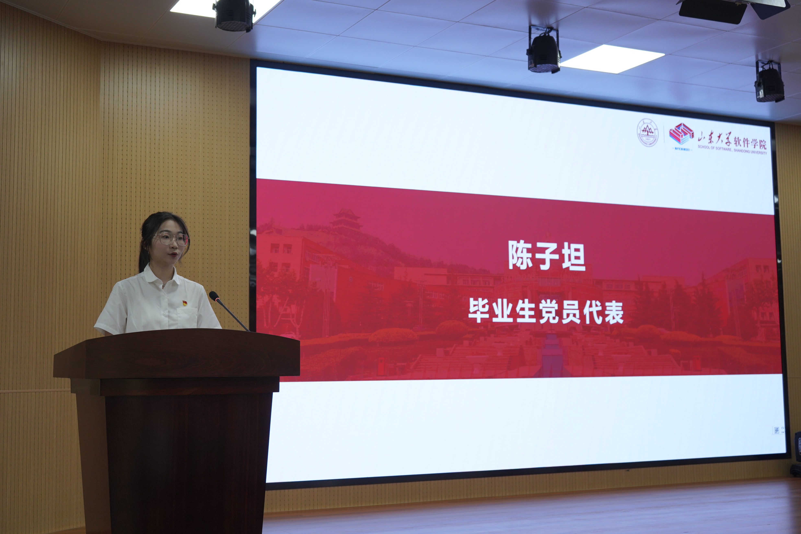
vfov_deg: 28.6
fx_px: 1046
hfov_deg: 41.9
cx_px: 400
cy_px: 267
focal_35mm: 47
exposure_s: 1/160
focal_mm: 47
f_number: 4.5
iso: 1000
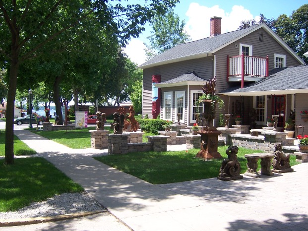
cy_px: 116
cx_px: 154
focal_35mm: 36
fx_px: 320
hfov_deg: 51.3
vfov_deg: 39.7
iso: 80
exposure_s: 1/500
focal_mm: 6.2
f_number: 2.8
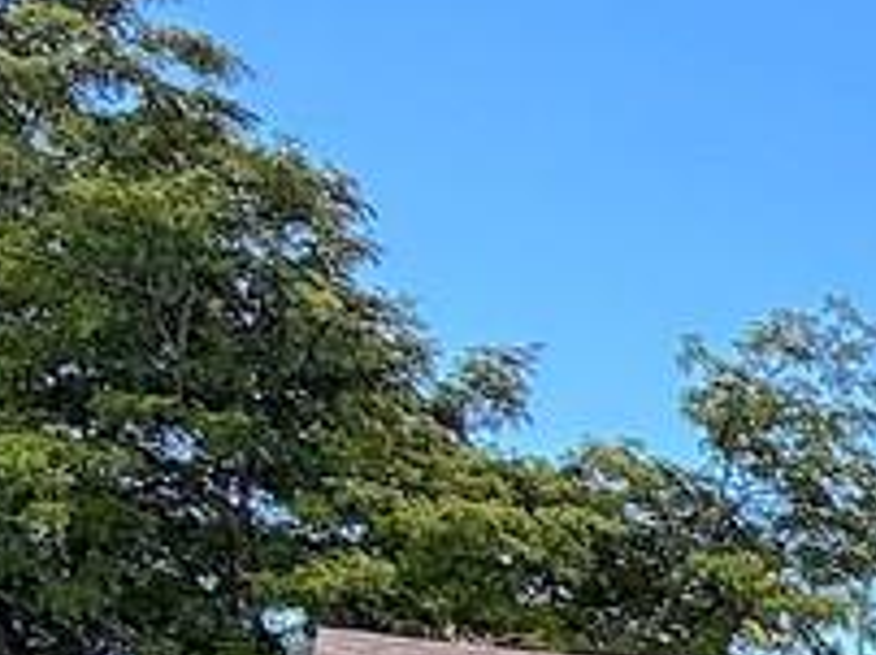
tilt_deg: -4.0
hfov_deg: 11.6
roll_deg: +0.0
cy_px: 1523
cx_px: 2498
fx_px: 2806
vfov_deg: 11.3
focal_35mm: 111
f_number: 2.2
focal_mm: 2.22
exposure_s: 1/658
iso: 40
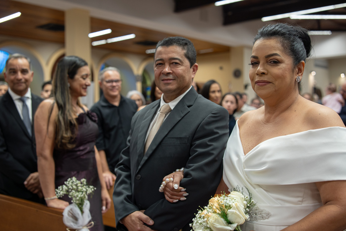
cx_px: 173
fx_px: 389
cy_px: 116
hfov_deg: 47.9
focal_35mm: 40
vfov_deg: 33.0
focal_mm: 27
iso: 400
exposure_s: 1/160
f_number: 2
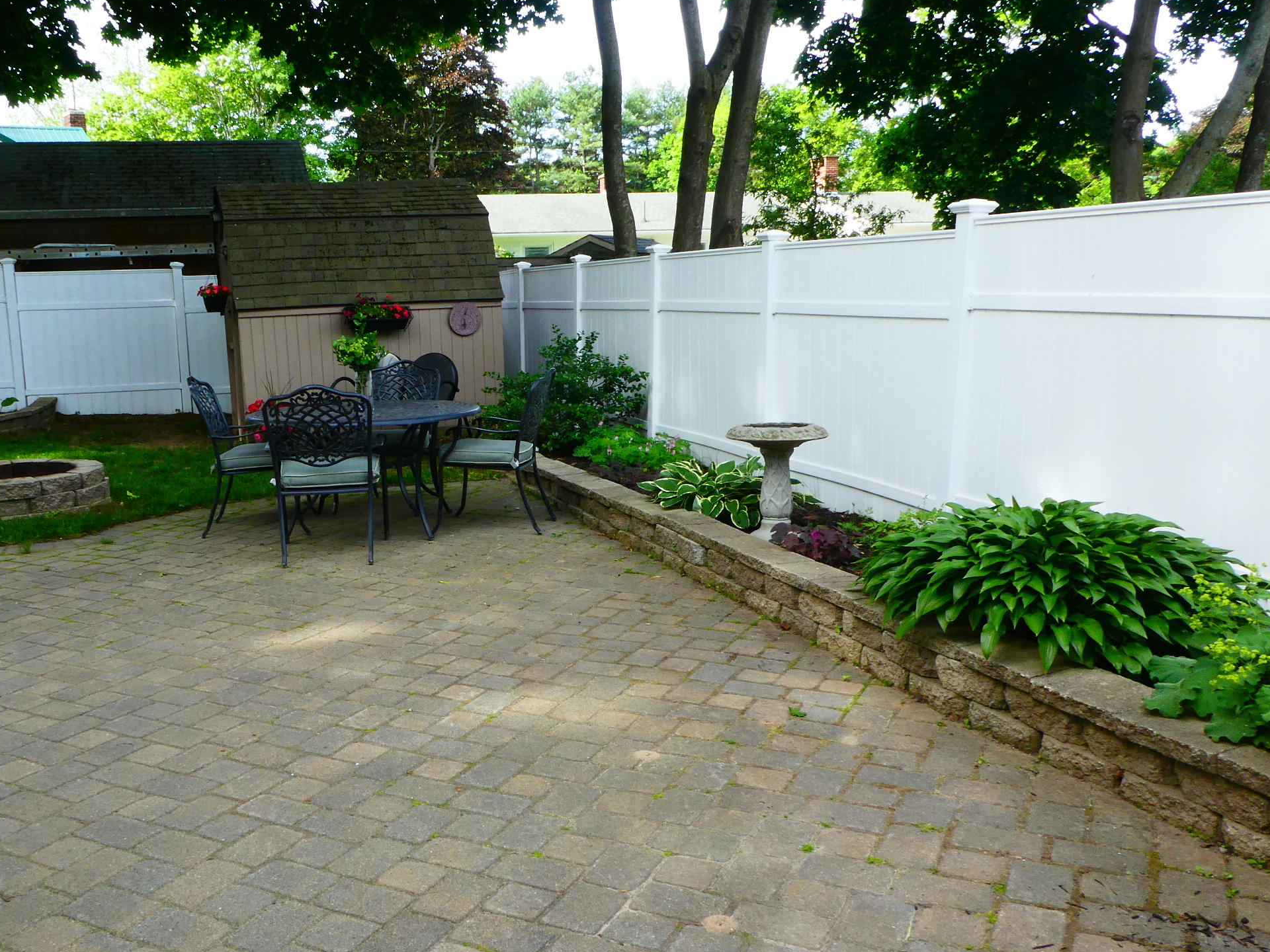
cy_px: 512
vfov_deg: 46.8
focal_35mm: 30
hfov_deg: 59.2
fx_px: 1101
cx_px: 482
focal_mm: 4.3
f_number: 5.6
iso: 80
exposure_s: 1/60
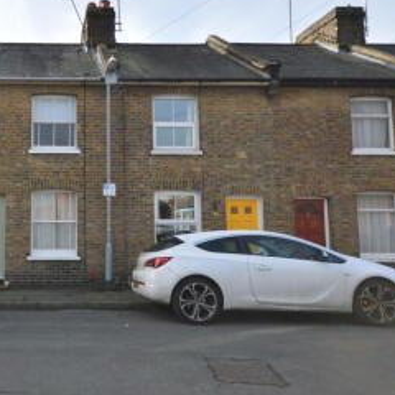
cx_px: 46
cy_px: 184
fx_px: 424
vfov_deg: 49.9
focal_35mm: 33
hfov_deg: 45.7
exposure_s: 1/320
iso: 400
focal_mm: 13
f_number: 10
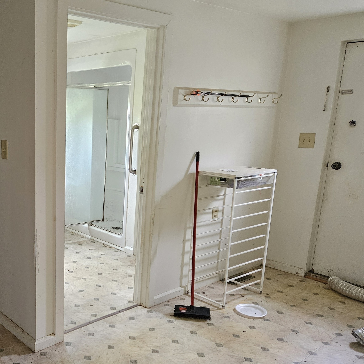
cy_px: 209
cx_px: 73
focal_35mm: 35
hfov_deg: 44.9
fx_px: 416
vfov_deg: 47.1
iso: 640
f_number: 1.8
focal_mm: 5.4
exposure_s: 1/240
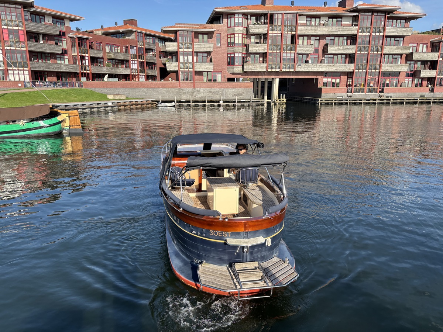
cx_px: 222
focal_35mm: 26
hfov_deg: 67.3
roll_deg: +0.1
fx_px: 333
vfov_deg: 53.1
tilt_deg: -12.8
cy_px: 166
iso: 50
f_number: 1.6
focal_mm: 5.96
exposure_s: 1/1695
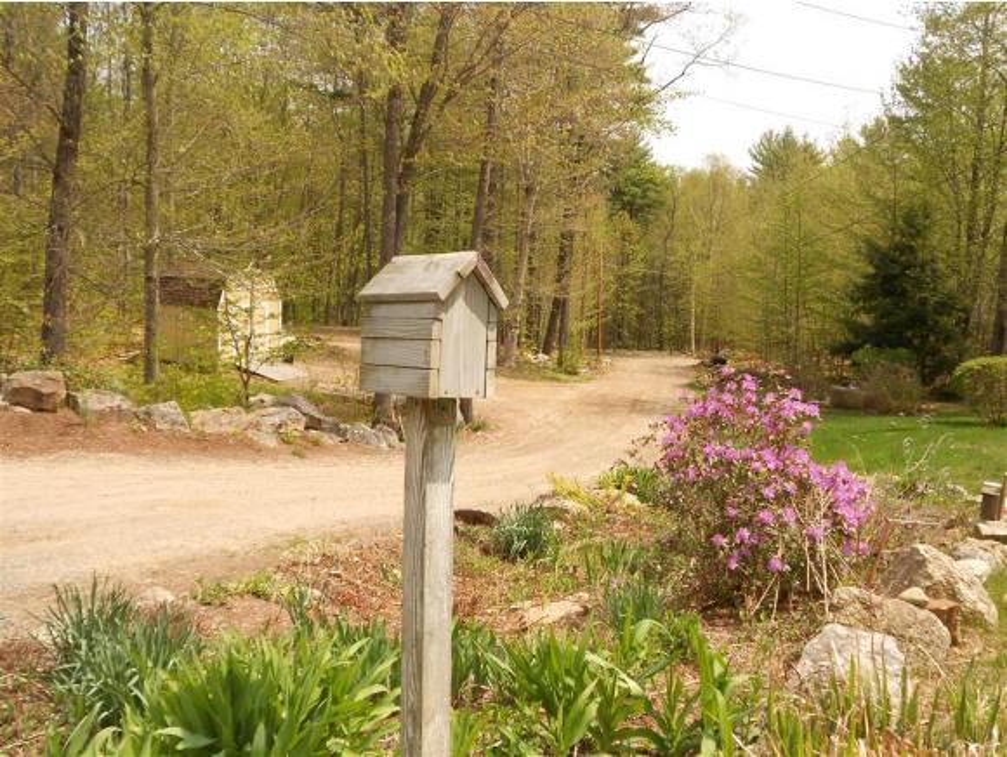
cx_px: 504
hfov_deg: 56.8
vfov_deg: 44.2
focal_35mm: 32
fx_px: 932
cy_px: 378
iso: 80
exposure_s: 1/500
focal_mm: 5.8
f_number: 3.6
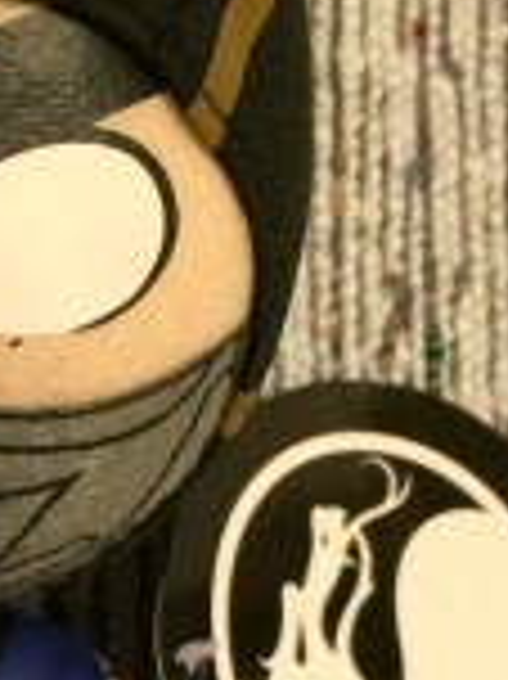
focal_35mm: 82
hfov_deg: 17.1
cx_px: -121
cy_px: 529
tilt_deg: -86.4
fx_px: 1607
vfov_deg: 23.6
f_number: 2.2
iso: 400
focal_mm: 4.15
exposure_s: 1/17
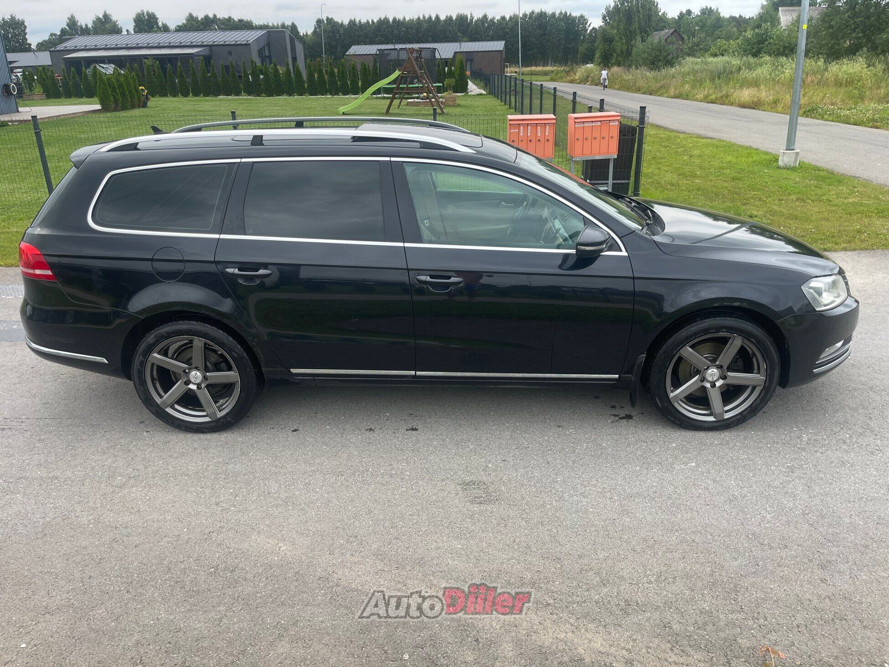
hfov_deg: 69.4
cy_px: 334
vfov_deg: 54.9
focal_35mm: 25
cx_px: 444
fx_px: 642
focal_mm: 5.1
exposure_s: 1/599
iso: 32
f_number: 1.6
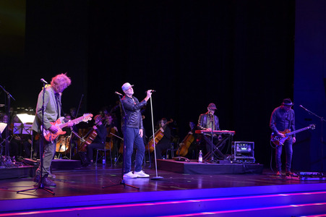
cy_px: 108
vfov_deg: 20.6
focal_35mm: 66
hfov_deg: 30.5
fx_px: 597
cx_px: 163
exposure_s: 1/250
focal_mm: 66
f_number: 5
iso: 8000
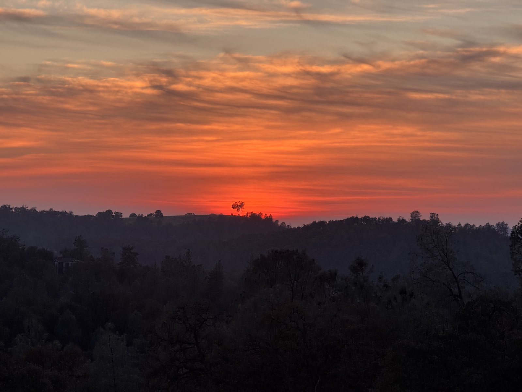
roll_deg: -1.0
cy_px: 196
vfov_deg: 12.3
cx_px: 261
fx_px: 1810
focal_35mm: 120
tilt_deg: +0.4
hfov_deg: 16.4
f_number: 2.8
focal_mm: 15.66
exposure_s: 1/182
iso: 50
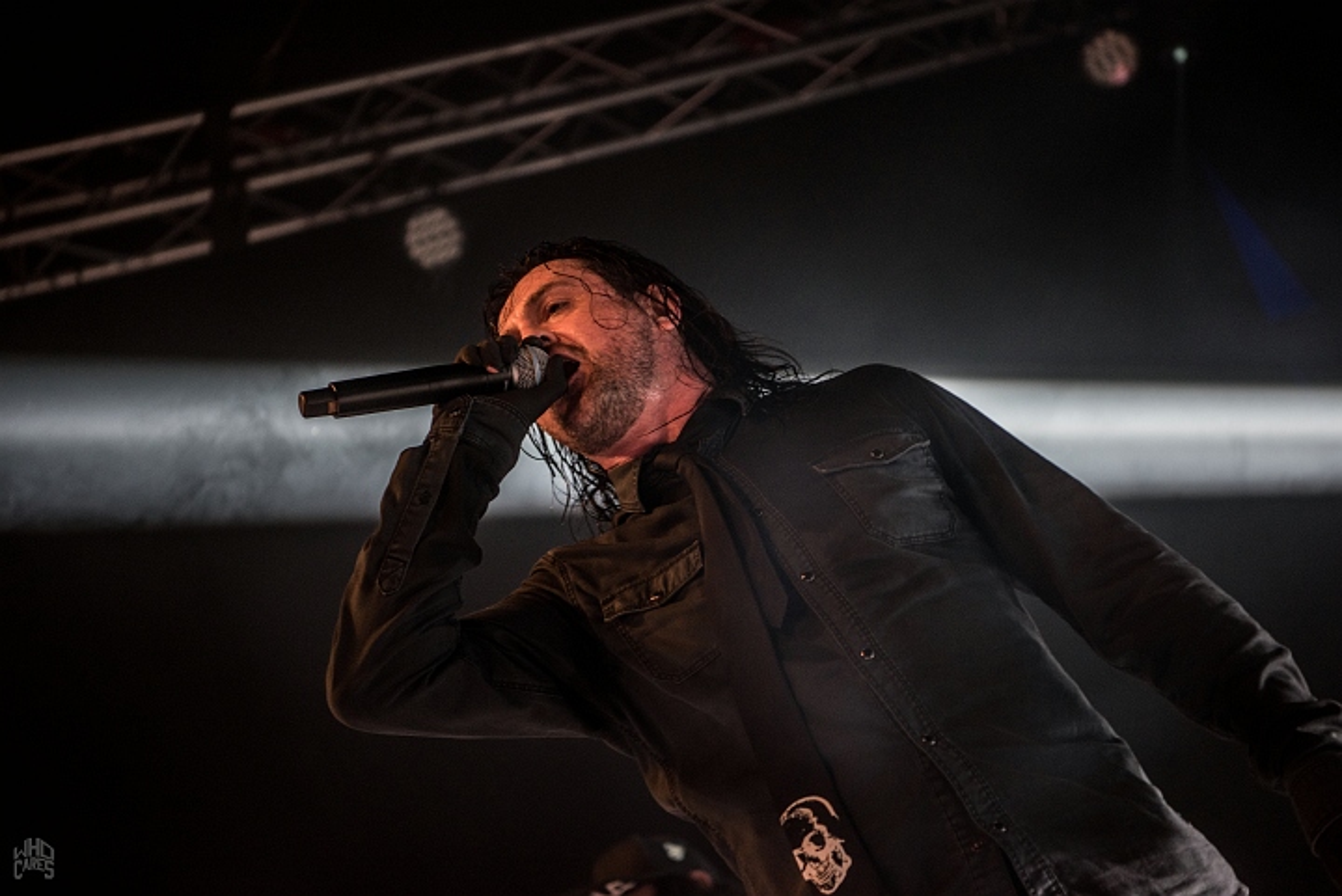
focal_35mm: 70
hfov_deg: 28.8
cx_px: 671
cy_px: 448
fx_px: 2611
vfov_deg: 19.5
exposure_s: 1/200
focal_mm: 70
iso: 800
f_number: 3.2
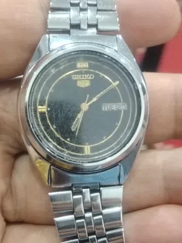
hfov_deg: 20.7
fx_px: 498
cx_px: 91
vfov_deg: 27.4
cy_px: 122
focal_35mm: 71
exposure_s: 1/33.3
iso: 1841
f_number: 1.75
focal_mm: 5.25
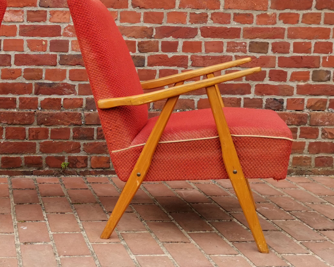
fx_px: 662
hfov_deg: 27.4
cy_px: 101
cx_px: 42
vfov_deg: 22.8
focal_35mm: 67
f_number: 1.8
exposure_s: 1/528
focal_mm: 5.58
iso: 50
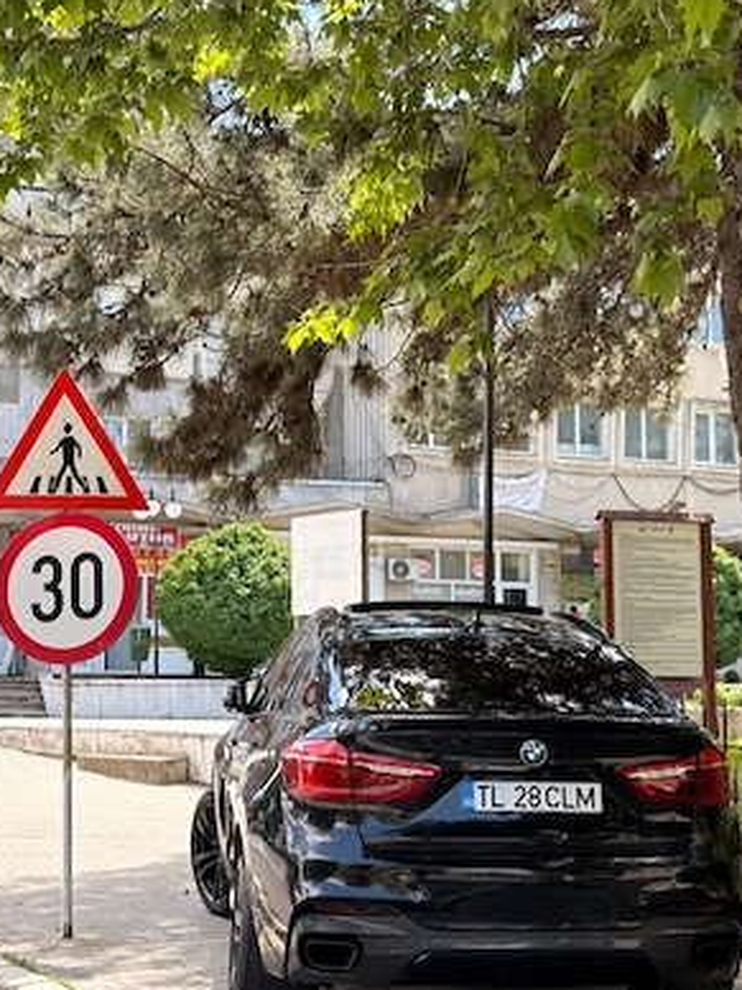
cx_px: 441
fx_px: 1886
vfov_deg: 29.4
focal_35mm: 66
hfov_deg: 22.2
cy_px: 477
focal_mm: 6.76
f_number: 1.78
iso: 100
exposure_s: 1/856
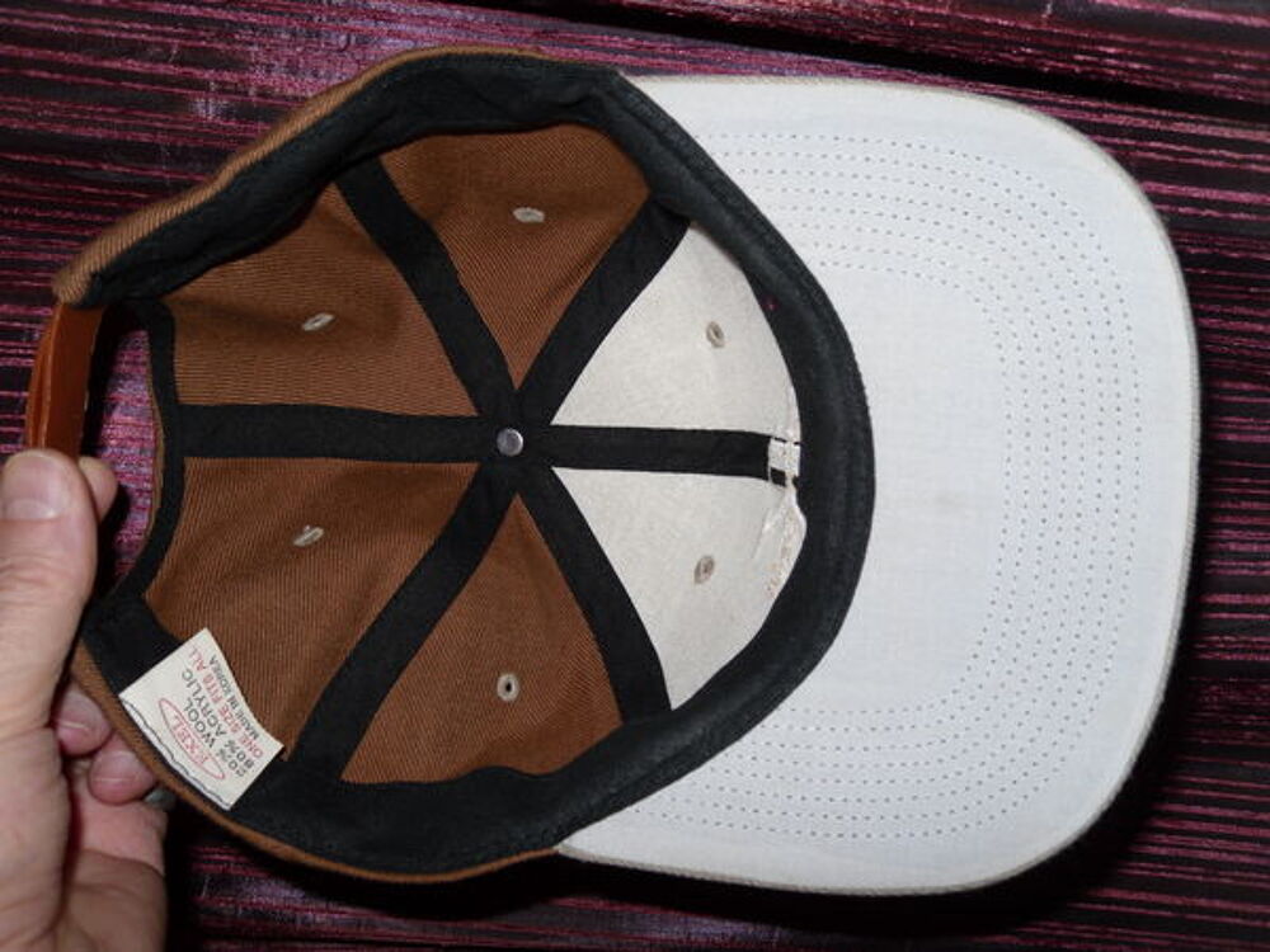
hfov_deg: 52.6
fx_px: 1284
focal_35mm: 35
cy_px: 476
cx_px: 635
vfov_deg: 40.7
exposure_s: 1/45
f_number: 3.5
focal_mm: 6.3
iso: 80
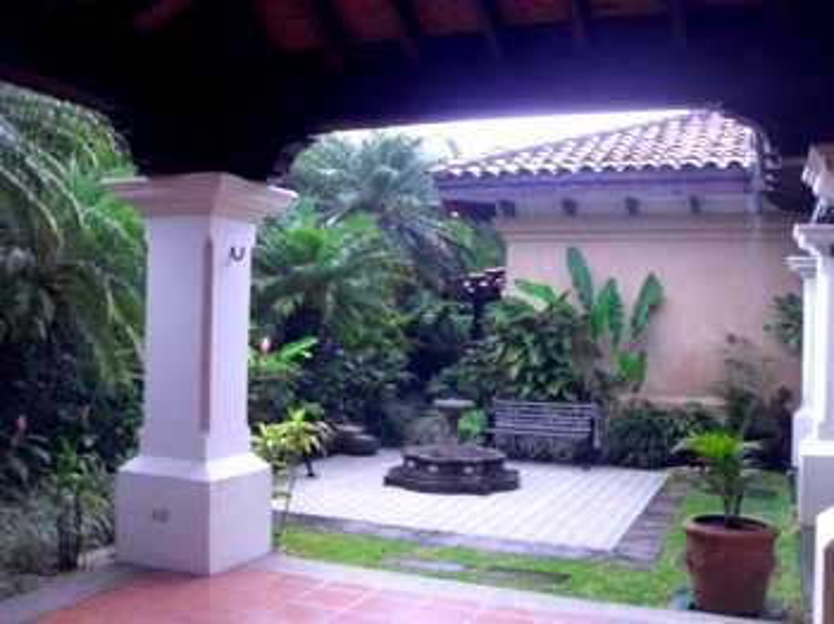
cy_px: 312
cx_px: 417
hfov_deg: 52.7
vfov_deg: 40.7
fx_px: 843
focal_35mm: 35
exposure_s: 1/45
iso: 100
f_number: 2.8
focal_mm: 6.2
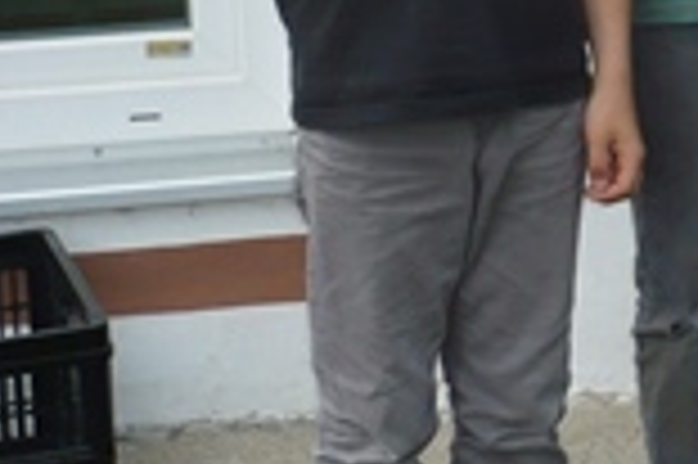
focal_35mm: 201
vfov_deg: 6.7
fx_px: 3893
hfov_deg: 9.7
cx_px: 1256
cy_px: -234
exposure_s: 1/320
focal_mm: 8.3
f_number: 3.4
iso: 100
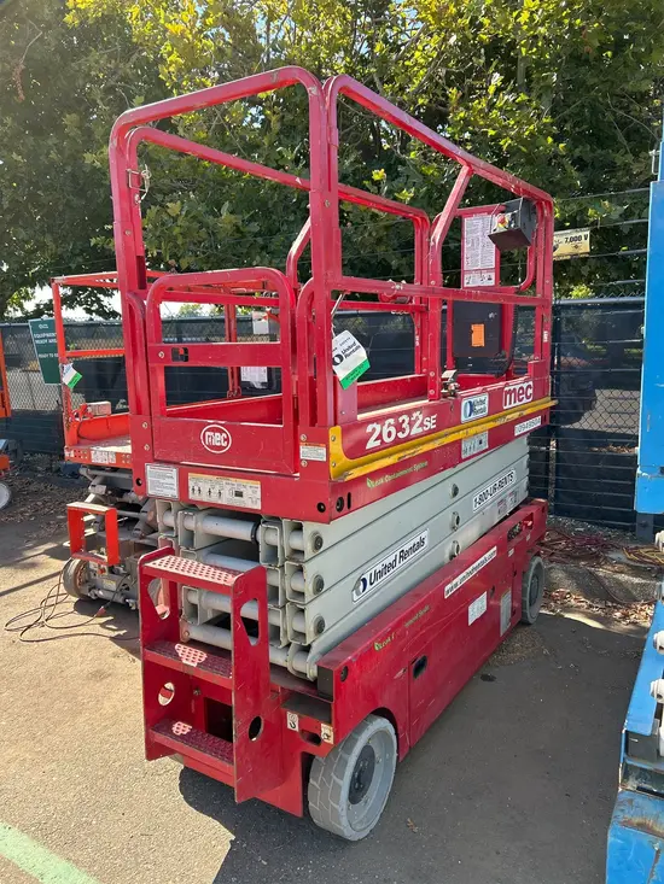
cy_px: 442
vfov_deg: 67.3
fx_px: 665
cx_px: 332
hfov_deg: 53.1
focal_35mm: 26
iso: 50
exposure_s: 1/692
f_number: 1.5
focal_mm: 5.7
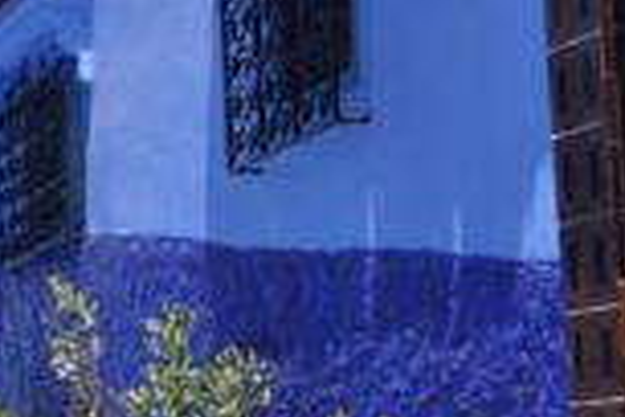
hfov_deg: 16.3
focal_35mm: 122
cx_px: -69
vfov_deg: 11.2
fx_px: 2118
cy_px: 59
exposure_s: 1/2000
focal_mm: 26
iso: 200
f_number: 4
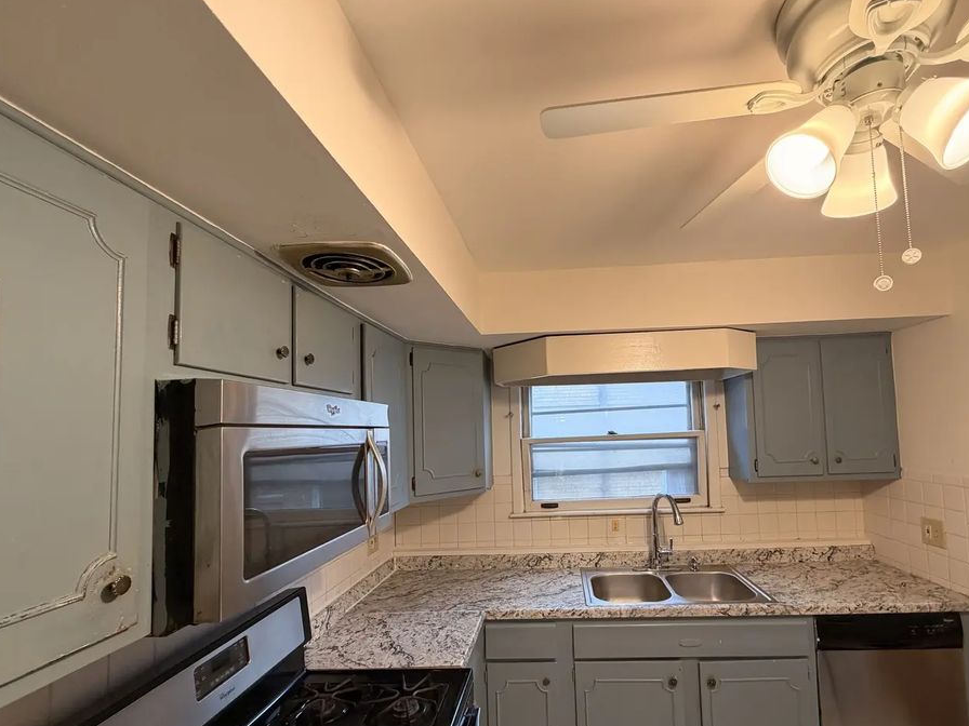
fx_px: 448
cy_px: 405
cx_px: 548
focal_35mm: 16
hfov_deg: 94.0
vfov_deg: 77.8
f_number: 2.2
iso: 200
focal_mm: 2.22
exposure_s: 1/60
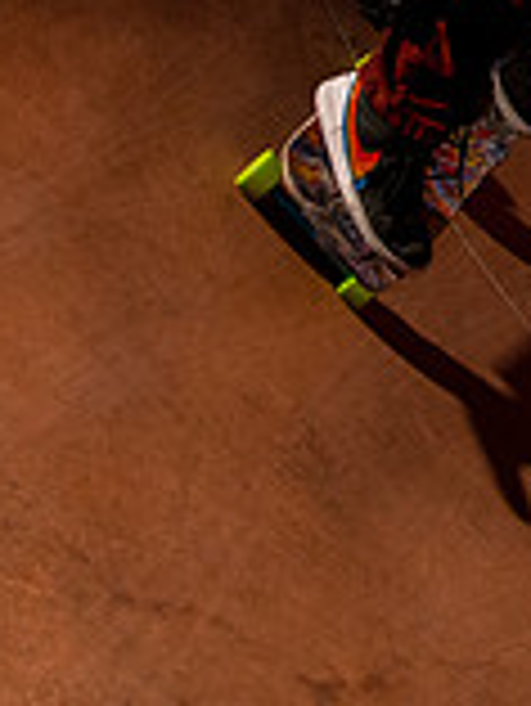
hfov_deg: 9.8
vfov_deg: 12.6
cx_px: 564
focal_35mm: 151
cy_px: -273
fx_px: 3084
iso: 5000
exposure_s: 1/250
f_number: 4
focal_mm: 31
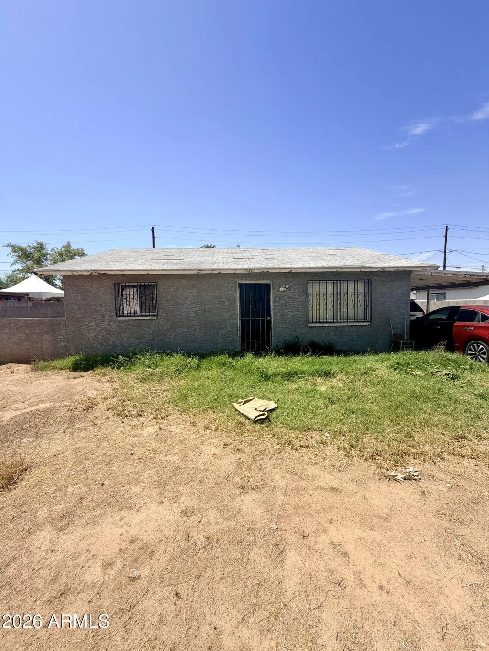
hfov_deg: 85.7
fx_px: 264
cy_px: 326
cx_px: 244
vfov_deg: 102.1
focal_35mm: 14
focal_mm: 2.22
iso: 20
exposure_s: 1/955
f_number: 2.2
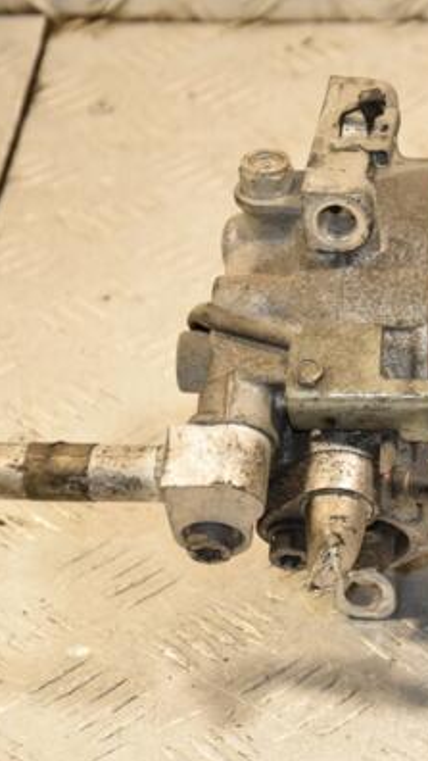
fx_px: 3165
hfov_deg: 7.6
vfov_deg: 13.7
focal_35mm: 157
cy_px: 382
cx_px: 568
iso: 800
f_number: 5.3
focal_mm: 66
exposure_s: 1/160
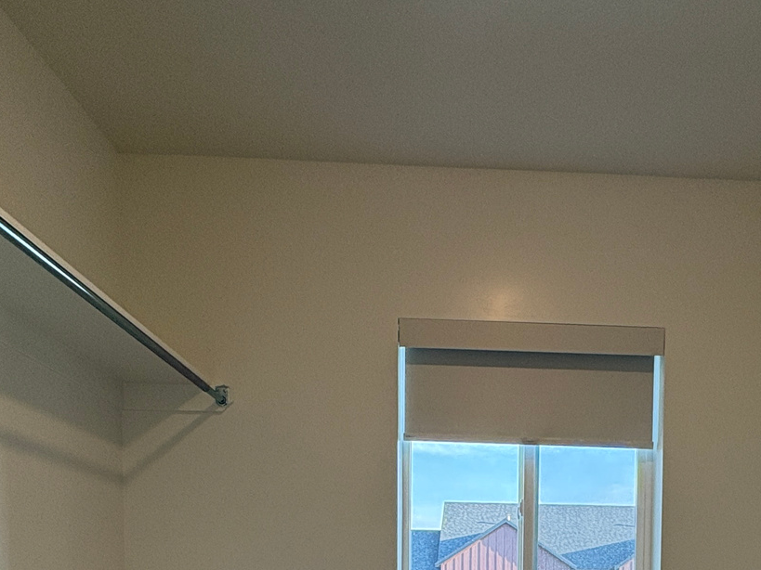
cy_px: 652
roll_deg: -0.2
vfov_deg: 34.2
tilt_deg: -3.1
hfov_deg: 51.3
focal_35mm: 35
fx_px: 769
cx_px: 531
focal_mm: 2.22
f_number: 2.2
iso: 125
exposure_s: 1/127
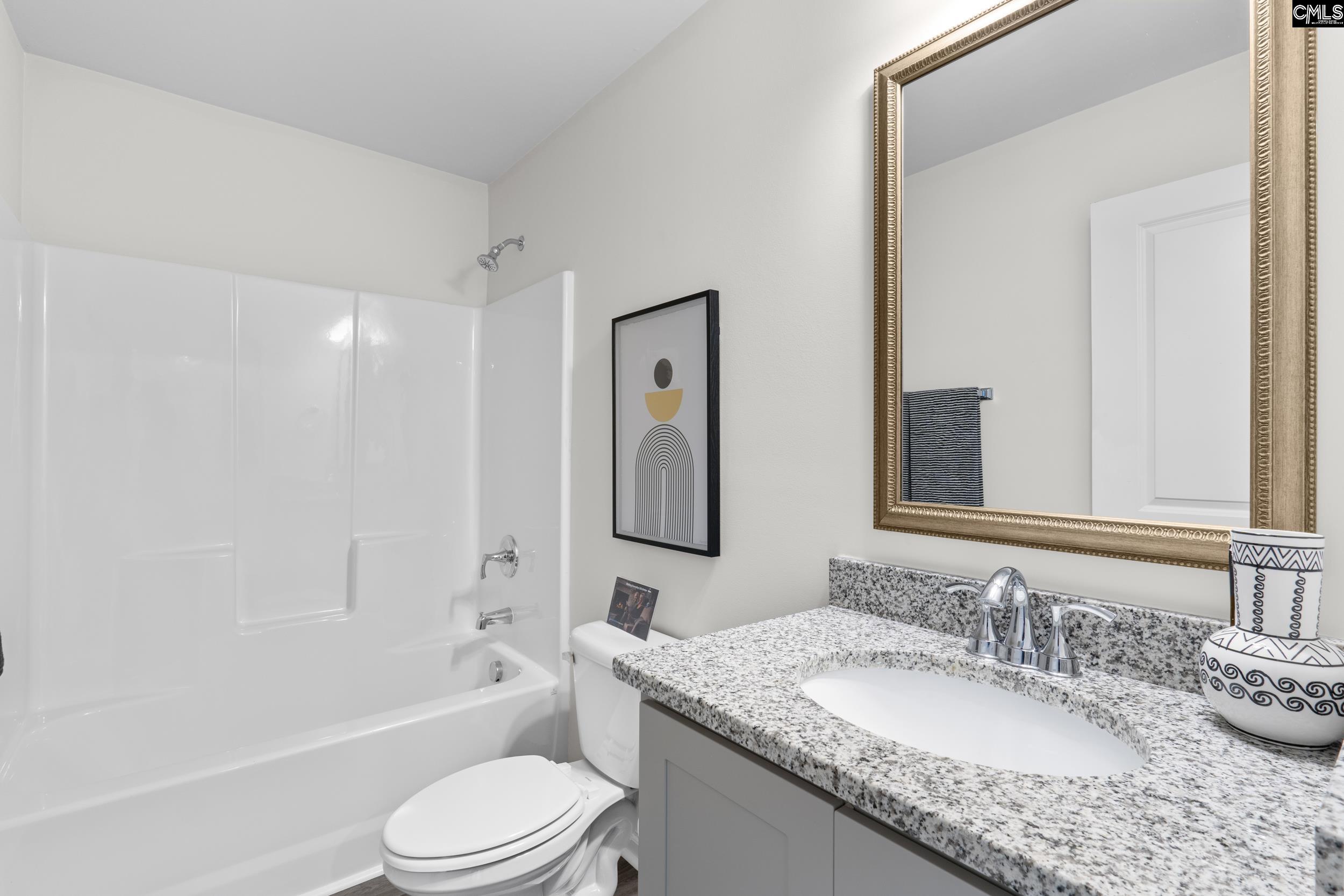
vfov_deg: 72.1
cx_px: 672
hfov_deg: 95.0
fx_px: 616
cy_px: 448
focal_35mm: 16
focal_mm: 11
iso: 200
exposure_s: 1/2
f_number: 6.3
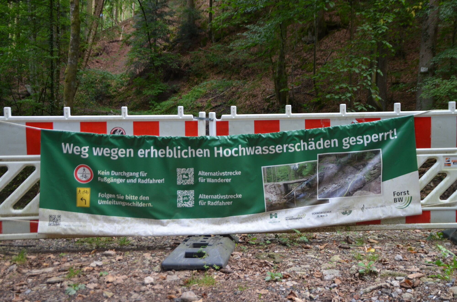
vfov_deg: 31.8
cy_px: 151
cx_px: 228
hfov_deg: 46.5
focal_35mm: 42
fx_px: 532
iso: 400
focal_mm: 28
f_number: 4.5
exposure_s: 1/80
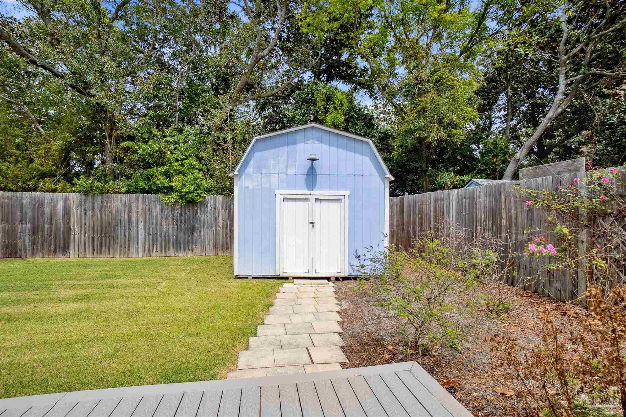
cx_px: 313
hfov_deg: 100.4
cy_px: 208
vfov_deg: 77.3
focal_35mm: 15
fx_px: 261
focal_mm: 10
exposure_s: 1/320
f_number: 8
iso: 100
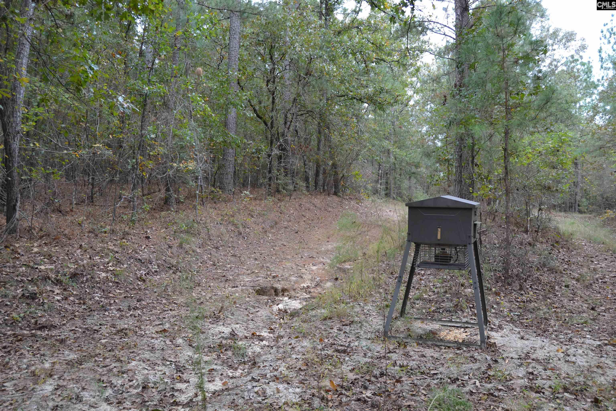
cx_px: 308
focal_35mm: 33
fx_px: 565
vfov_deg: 40.0
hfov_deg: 57.2
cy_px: 206
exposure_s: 1/125
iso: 400
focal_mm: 22
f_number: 5.6
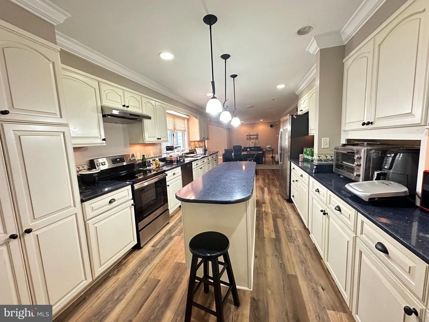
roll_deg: +3.3
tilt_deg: -7.1
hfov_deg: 102.1
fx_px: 174
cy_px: 161
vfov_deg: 85.7
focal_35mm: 14
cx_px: 214
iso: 800
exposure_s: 1/60
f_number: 2.2
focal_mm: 2.22
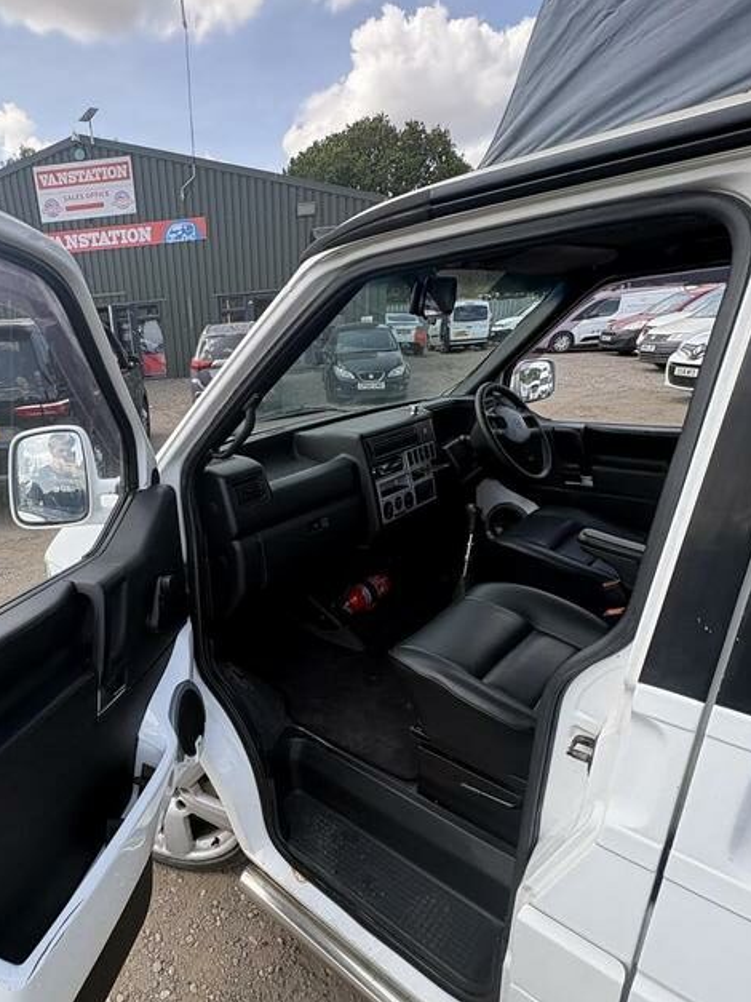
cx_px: 222
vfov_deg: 81.5
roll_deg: +4.8
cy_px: 556
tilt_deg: -15.6
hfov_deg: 63.4
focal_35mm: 20
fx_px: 579
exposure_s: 1/352
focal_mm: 2.22
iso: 64
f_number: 2.2
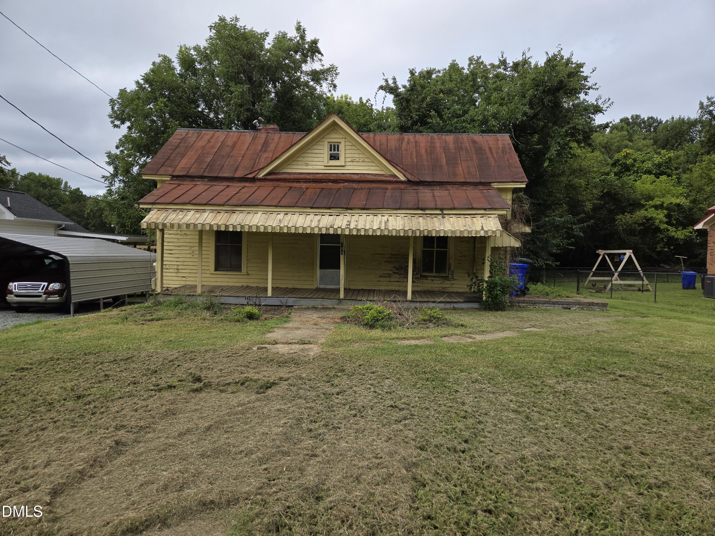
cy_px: 268
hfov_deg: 73.9
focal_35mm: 23
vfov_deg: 58.9
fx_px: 475
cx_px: 358
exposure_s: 1/1336
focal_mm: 5.4
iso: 25
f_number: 1.8
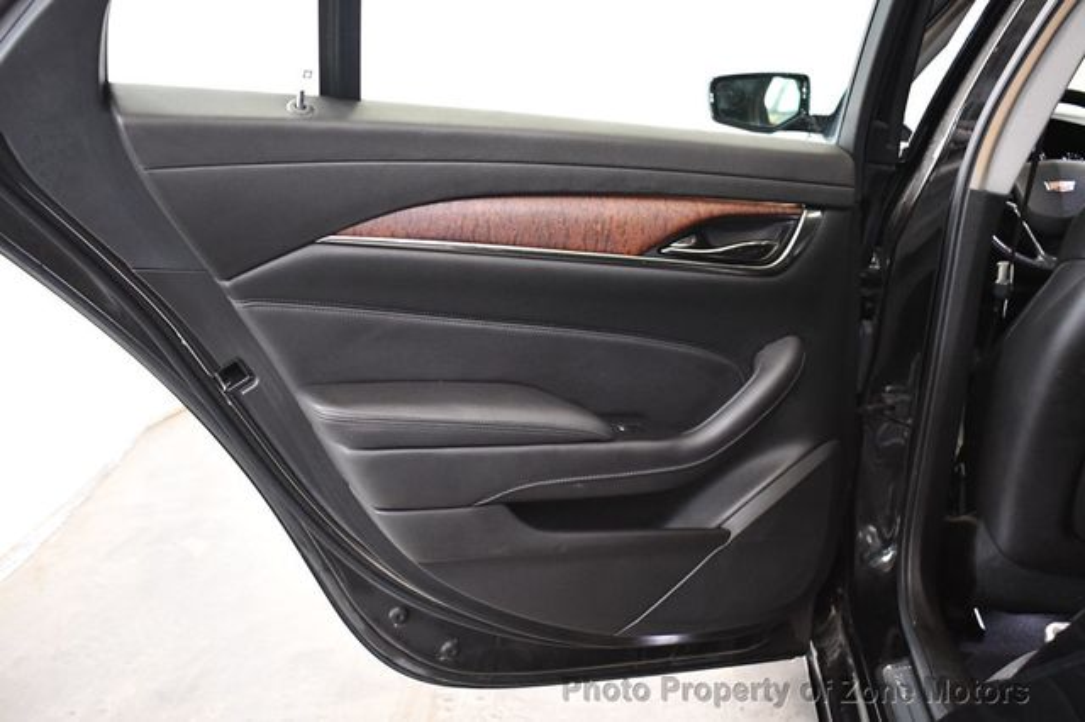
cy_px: 361
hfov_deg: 53.2
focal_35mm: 36
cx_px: 542
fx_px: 1084
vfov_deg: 36.8
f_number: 4
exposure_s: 1/60
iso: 3200
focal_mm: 24
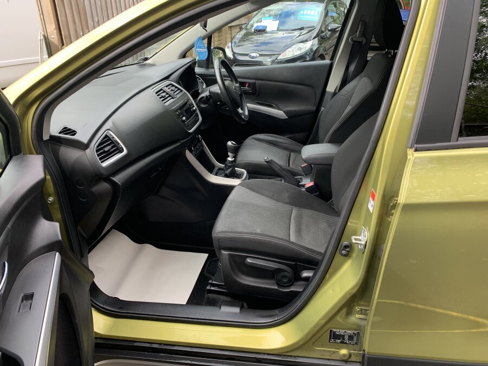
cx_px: 244
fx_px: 367
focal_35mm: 26
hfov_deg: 67.3
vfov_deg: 53.1
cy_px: 183
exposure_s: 1/122
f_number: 1.8
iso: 40
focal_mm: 4.25
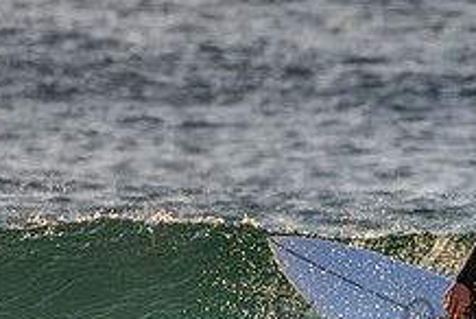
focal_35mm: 1994
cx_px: 498
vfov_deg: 0.7
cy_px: 314
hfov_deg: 1.0
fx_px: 26400
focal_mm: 500
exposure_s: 1/1250
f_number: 5.6
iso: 400
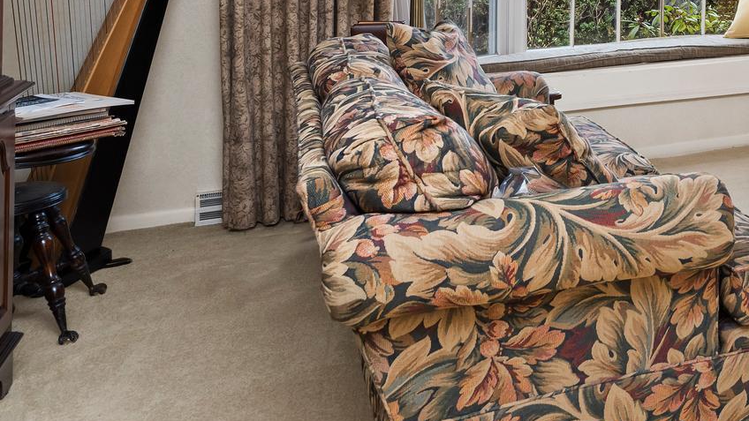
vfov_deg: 25.1
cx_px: 806
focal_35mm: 43
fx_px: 854
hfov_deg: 39.5
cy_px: -79
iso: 400
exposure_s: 1/4
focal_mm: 17
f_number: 7.1
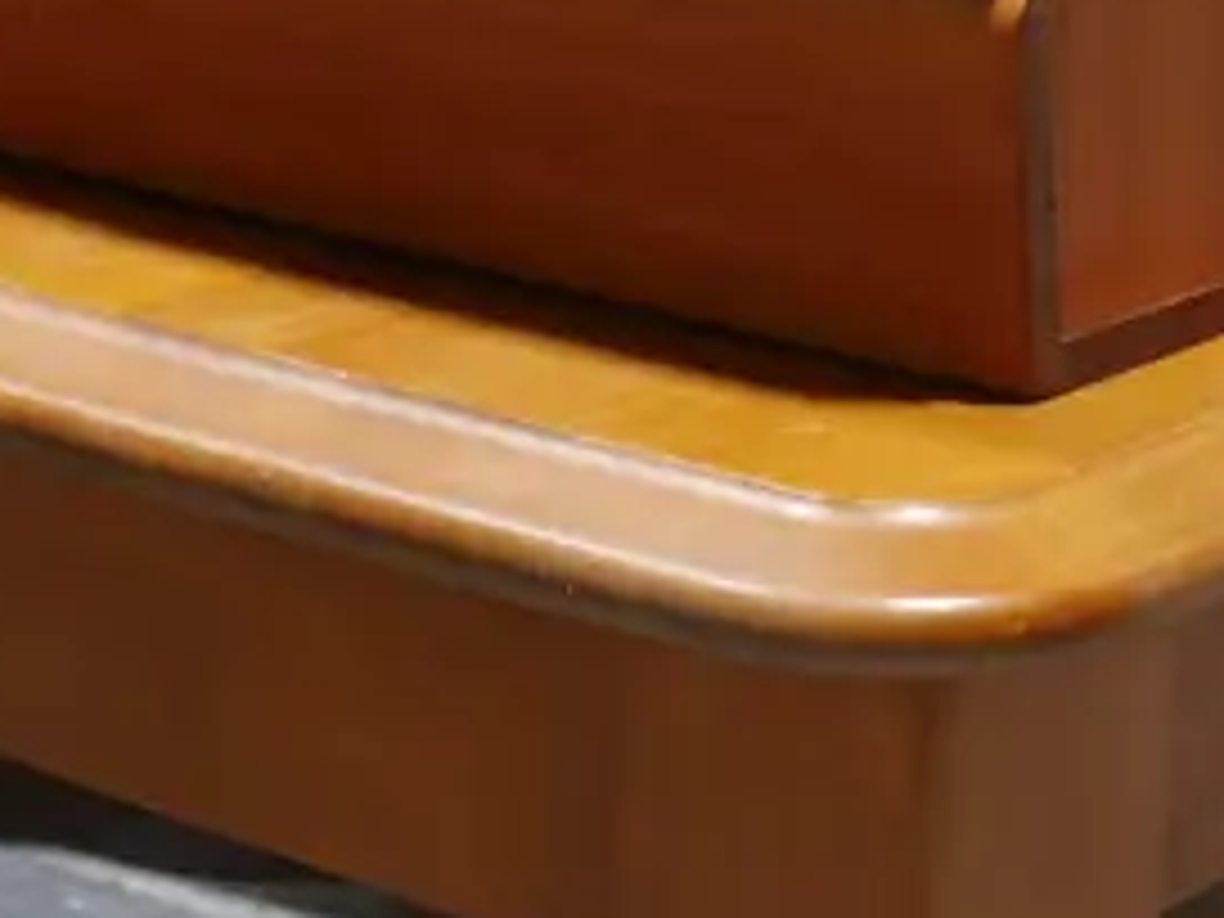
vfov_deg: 11.3
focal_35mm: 128
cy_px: 1231
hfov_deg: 15.2
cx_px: 1156
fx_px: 4526
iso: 640
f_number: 4
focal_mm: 17
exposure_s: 1/60
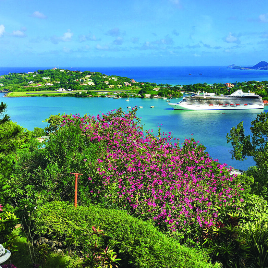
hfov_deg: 47.2
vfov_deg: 47.2
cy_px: 136
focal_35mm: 35
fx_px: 307
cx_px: 147
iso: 25
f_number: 2.2
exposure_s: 1/1304
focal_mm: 4.15
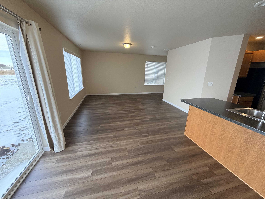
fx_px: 107
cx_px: 132
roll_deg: -1.1
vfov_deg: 85.7
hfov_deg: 102.1
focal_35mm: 14
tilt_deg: -16.1
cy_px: 100
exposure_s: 1/120
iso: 160
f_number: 2.2
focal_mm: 2.22
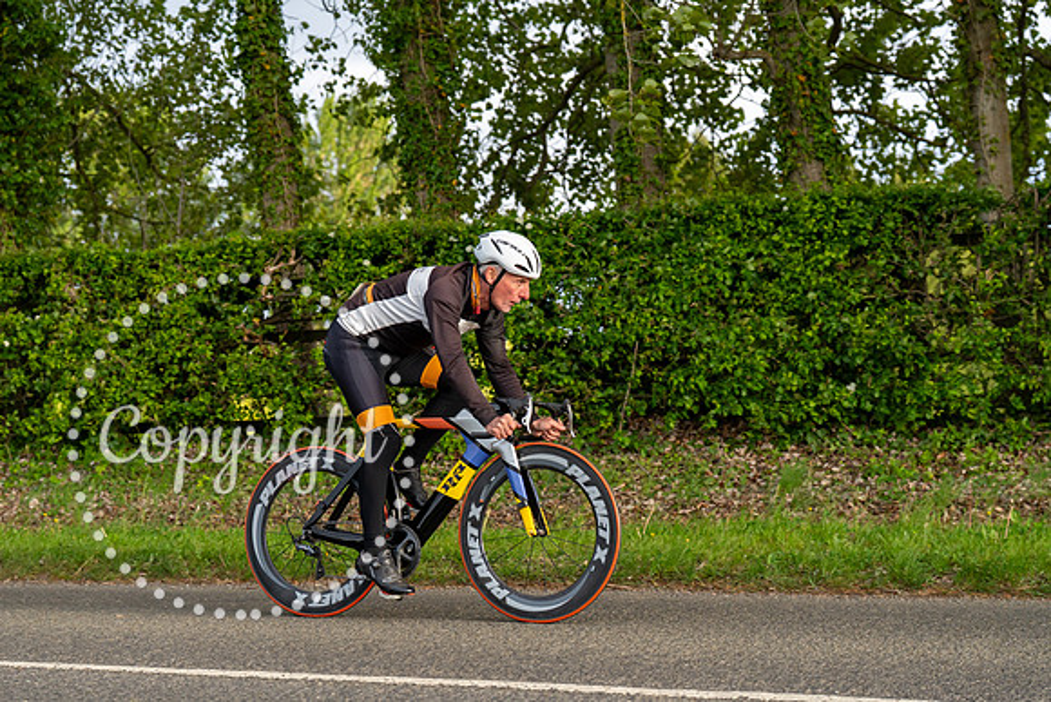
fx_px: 2044
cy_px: 351
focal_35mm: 70
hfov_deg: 28.8
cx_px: 526
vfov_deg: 19.5
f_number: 4
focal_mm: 70
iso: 1250
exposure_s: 1/1000
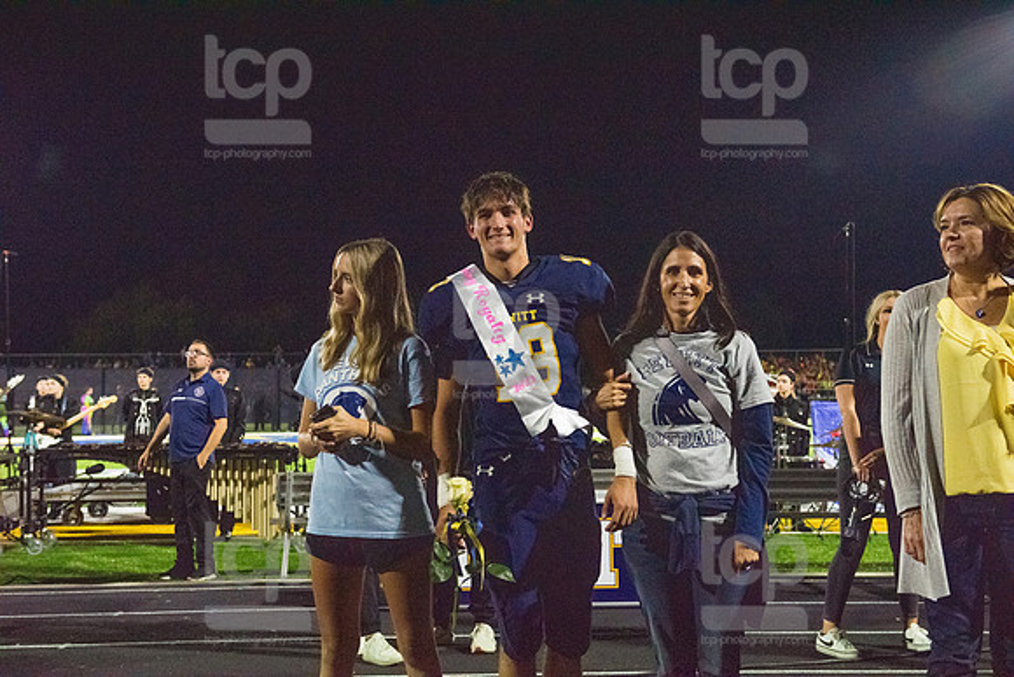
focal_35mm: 48
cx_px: 507
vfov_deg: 28.1
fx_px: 1352
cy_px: 338
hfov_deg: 41.1
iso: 8000
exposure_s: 1/500
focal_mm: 48
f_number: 5
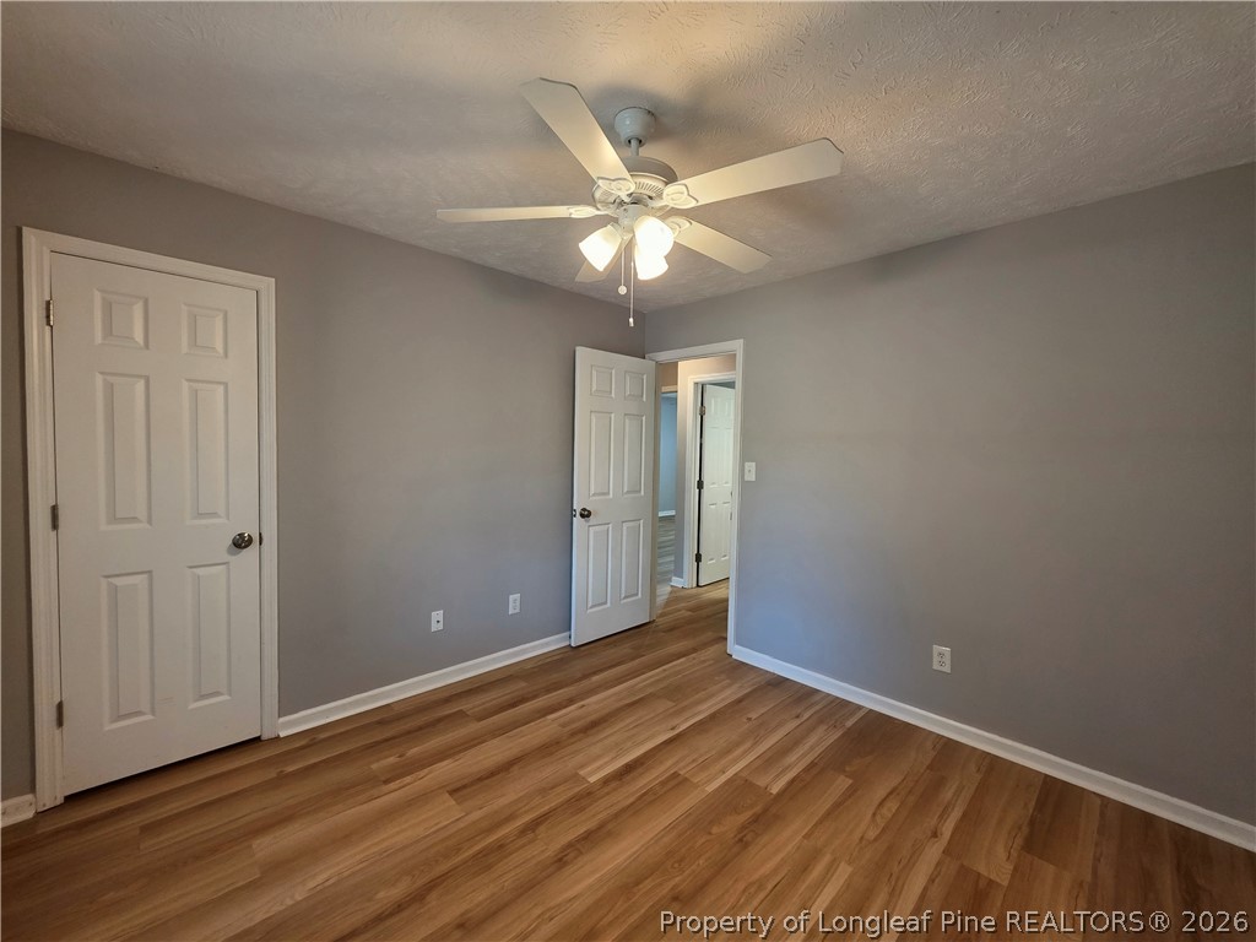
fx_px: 472
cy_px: 471
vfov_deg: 89.9
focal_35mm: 13
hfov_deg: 106.2
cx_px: 628
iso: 200
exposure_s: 1/120
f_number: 1.9
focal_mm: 2.2
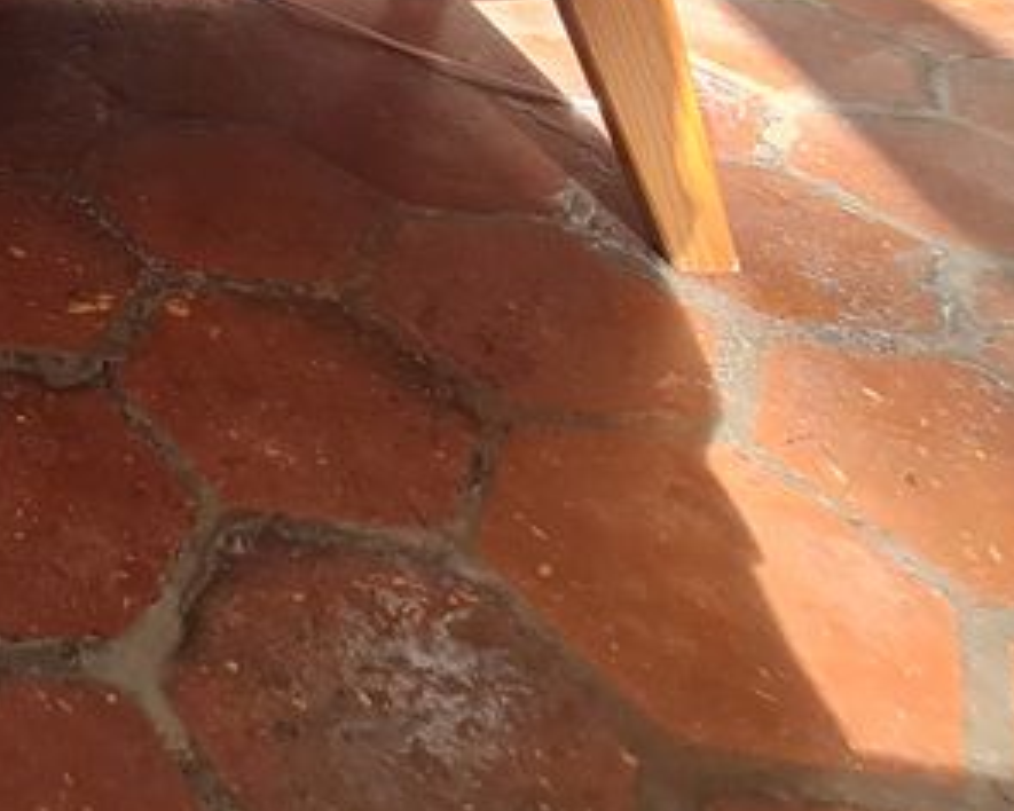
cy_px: -467
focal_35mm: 43
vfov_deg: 24.8
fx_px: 1290
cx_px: -302
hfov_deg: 32.4
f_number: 2.2
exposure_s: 1/50
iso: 125
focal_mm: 1.74
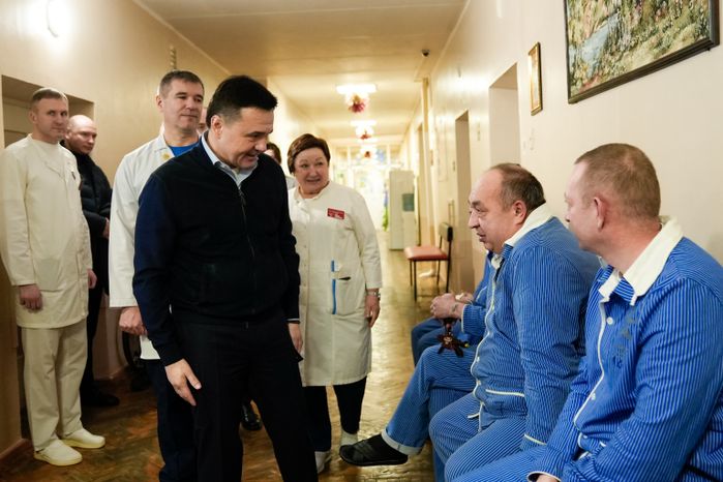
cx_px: 362
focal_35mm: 36
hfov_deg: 53.1
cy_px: 241
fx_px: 723
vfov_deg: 36.9
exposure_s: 1/200
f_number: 2.8
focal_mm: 24
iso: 2500
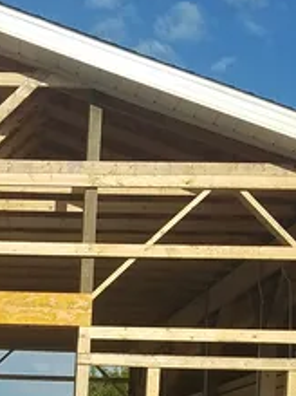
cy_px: 457
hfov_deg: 15.0
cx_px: -63
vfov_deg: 19.6
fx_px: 1084
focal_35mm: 95
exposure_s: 1/2896
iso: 40
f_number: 1.7
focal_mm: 4.2
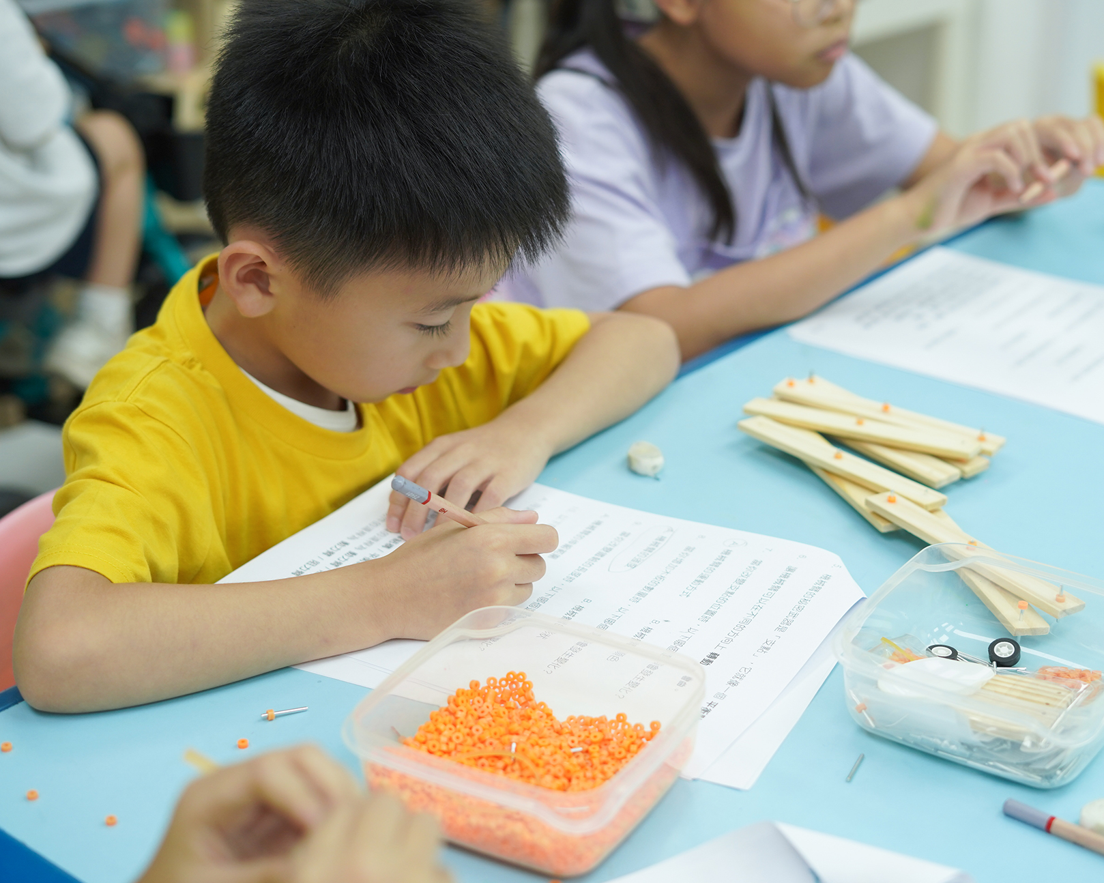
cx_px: 643
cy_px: 437
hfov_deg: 32.4
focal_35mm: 58
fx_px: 1895
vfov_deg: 26.2
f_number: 2.8
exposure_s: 1/640
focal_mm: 50
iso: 800
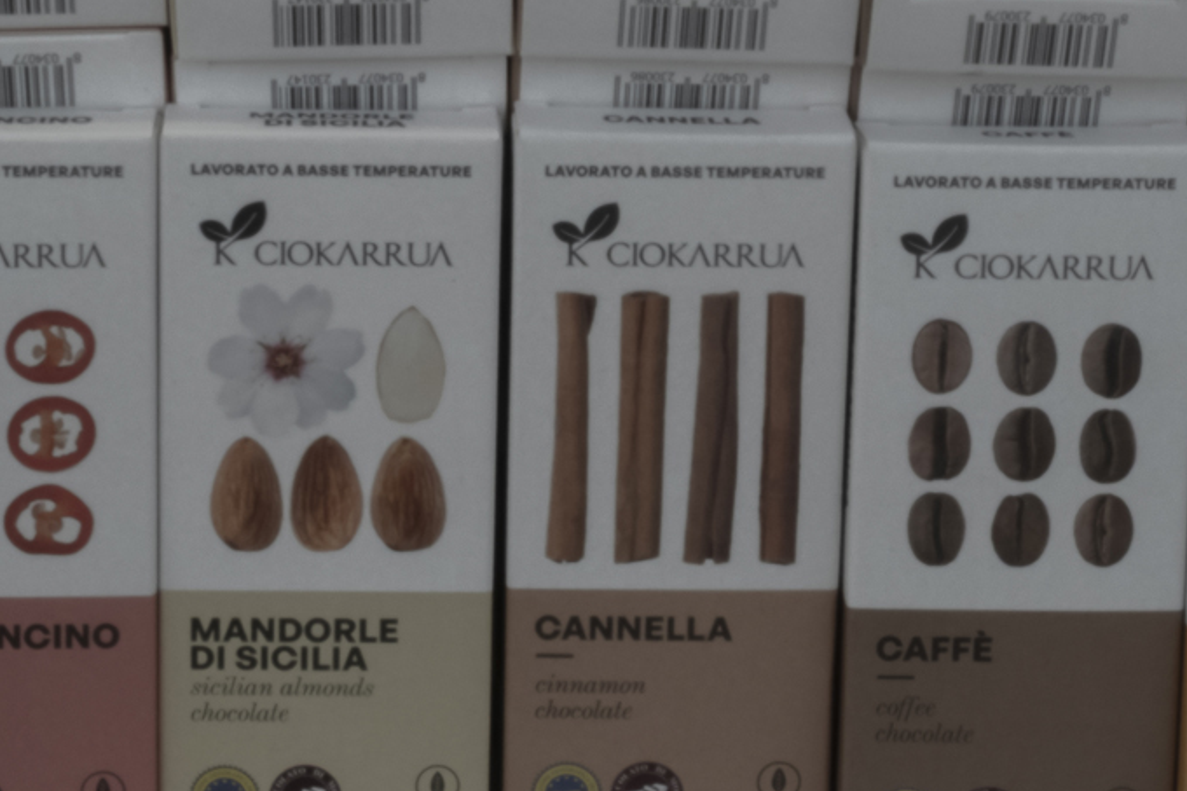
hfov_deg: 23.6
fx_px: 2835
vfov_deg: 15.8
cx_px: 436
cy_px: 136
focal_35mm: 86
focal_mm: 26
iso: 800
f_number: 22
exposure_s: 1/125
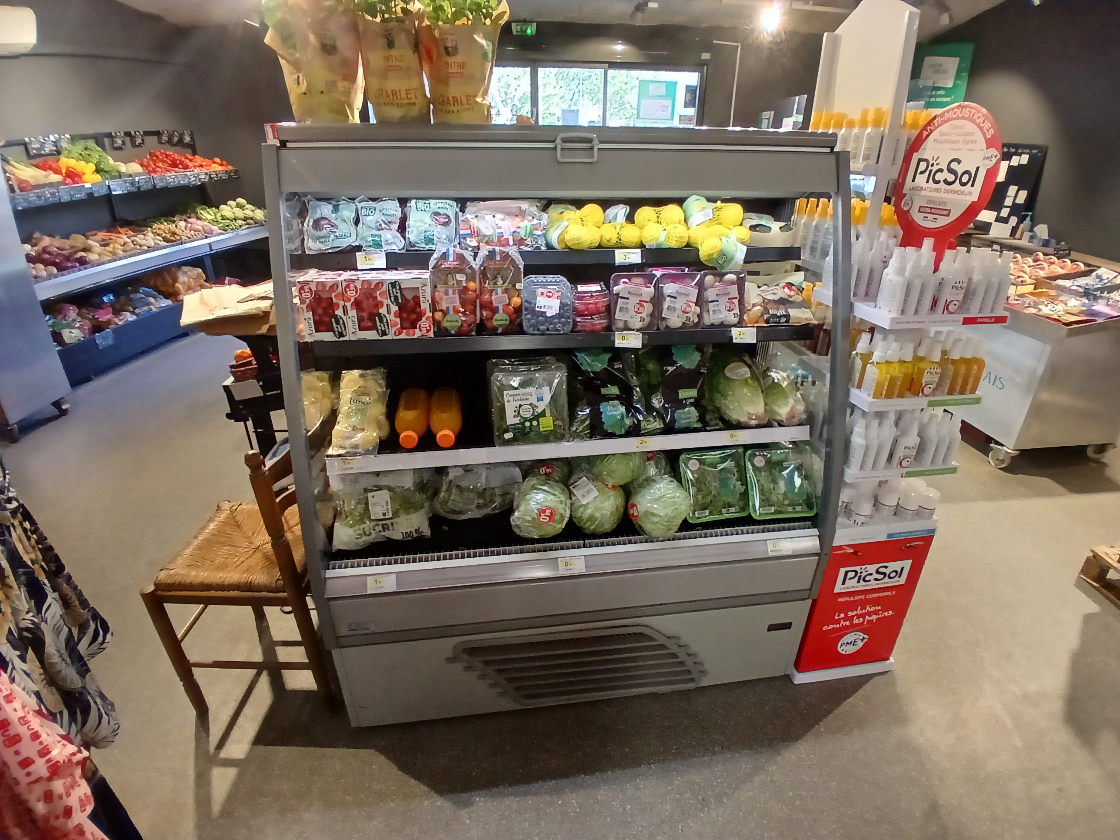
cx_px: 560
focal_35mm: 17
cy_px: 420
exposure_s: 1/33.3
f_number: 2.2
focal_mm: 1.4
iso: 100
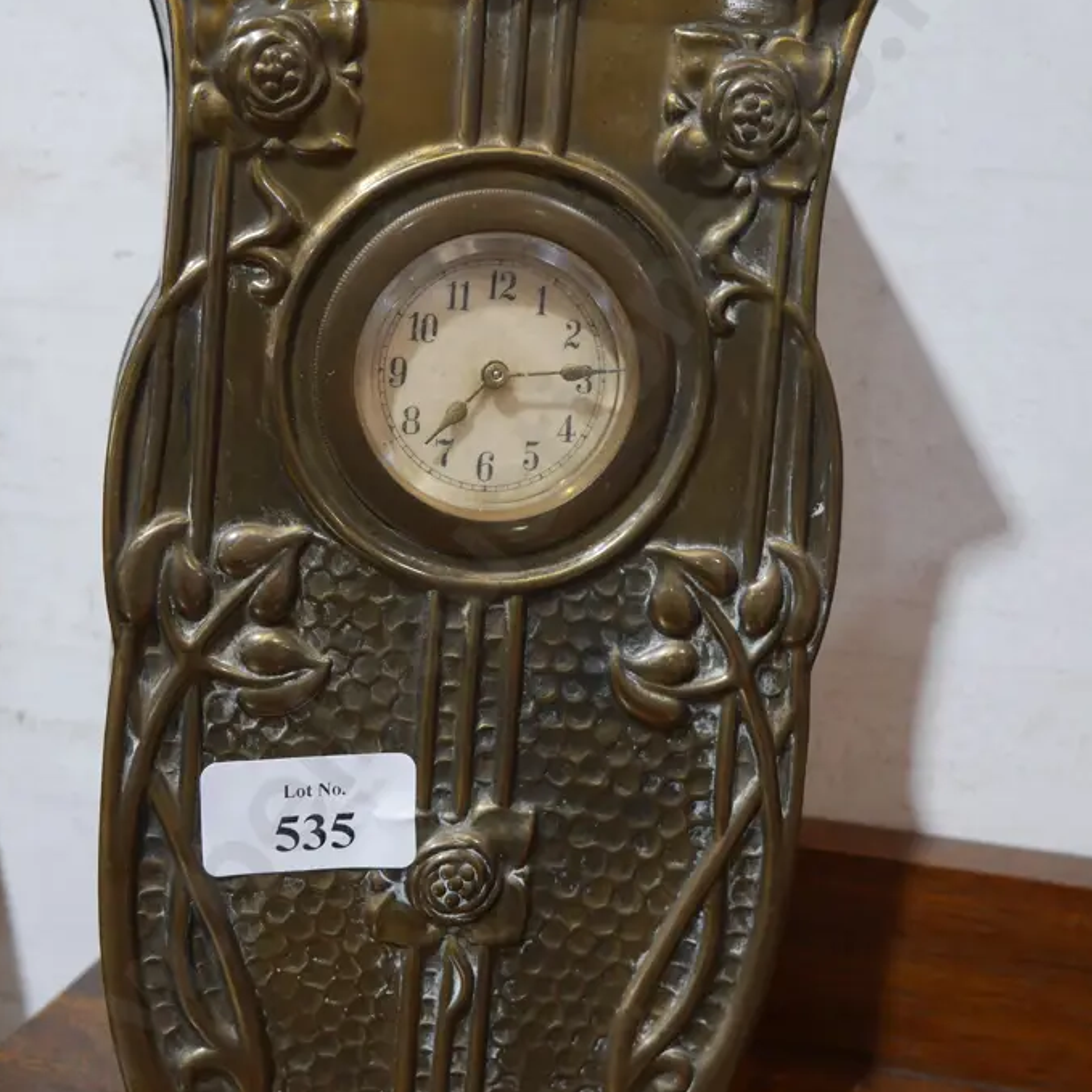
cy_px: 556
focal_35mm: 48
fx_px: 1713
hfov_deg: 35.3
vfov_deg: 35.4
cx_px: 478
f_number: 4
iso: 500
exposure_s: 1/60
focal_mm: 18
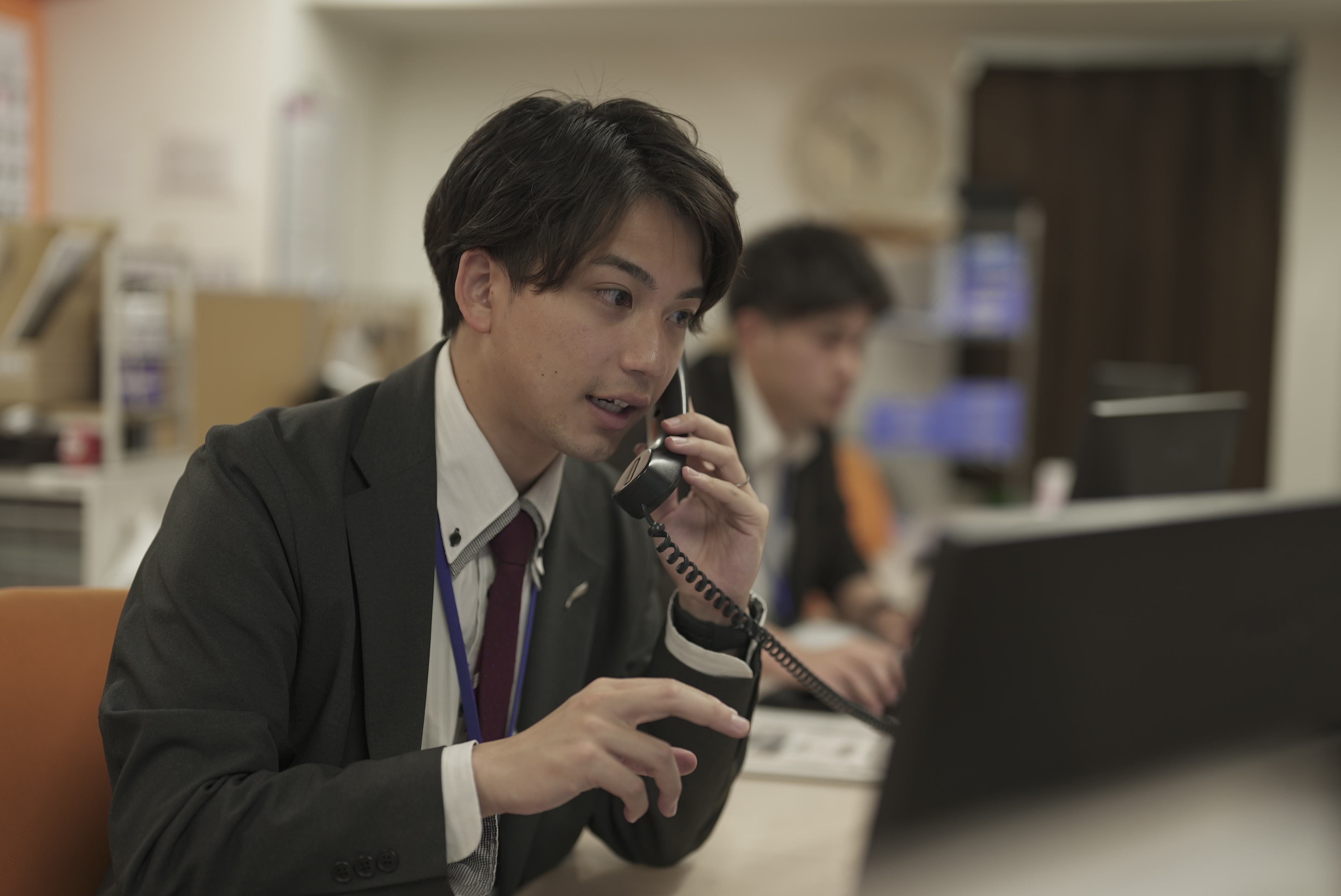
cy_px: 448
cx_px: 670
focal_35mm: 50
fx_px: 1863
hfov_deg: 39.6
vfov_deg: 27.0
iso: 100
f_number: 1.6
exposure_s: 1/100
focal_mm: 50
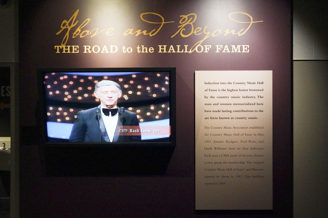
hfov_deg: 57.2
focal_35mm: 33
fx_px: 301
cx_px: 164
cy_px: 109
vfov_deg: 40.0
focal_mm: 33
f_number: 11
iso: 16000
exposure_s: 1/80
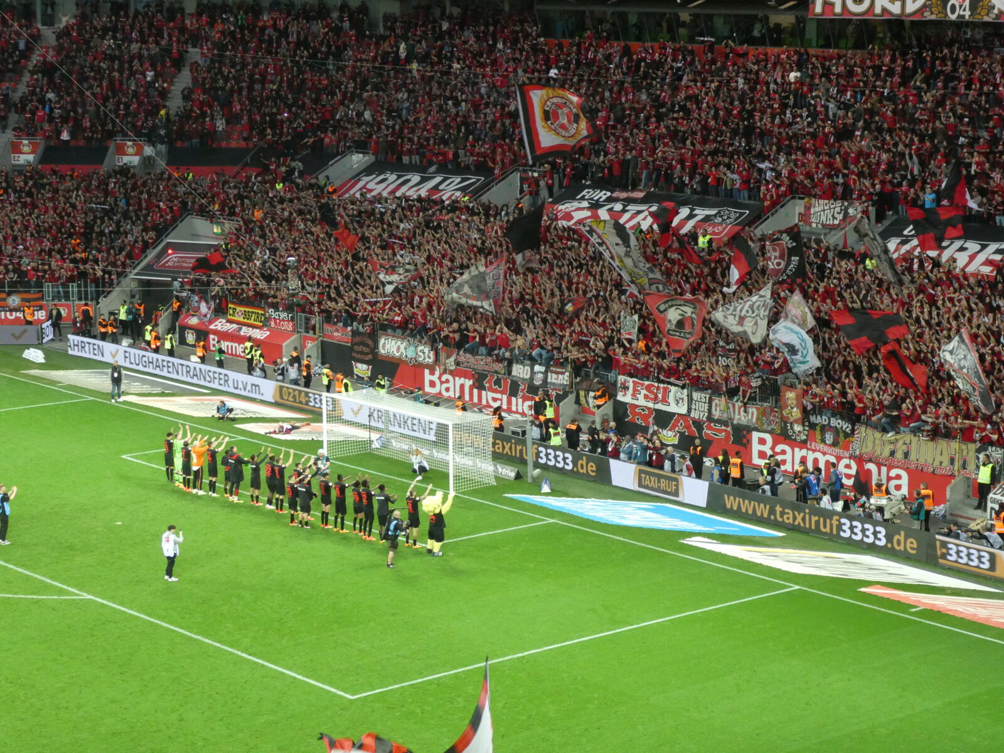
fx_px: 2291
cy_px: 376
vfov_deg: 18.7
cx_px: 502
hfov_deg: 24.7
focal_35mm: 79
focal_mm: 14.1
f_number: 4.7
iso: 500
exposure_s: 1/80
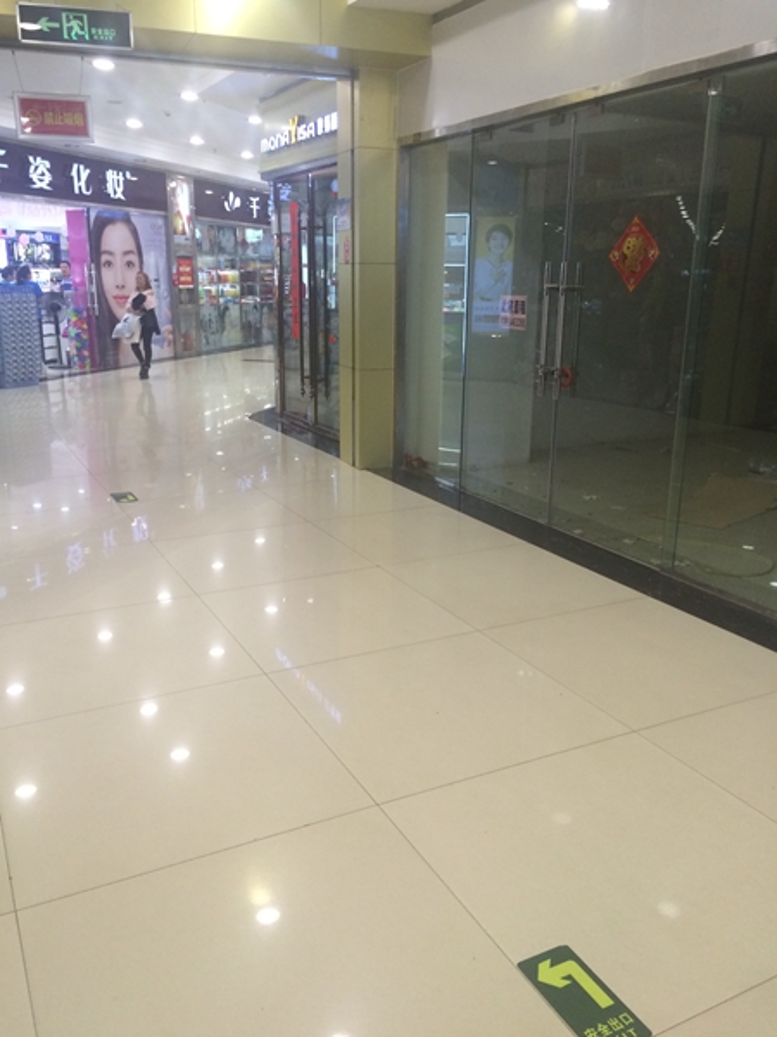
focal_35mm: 29
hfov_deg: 48.2
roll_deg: -0.5
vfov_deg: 61.7
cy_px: 518
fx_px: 868
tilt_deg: -17.8
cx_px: 388
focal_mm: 4.15
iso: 80
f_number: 2.2
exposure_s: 1/33
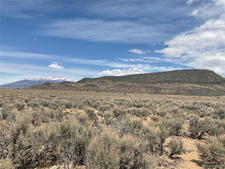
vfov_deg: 48.2
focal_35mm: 29
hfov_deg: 61.7
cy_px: 84
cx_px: 112
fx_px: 188
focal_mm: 3
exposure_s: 1/2667
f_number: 1.8
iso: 16
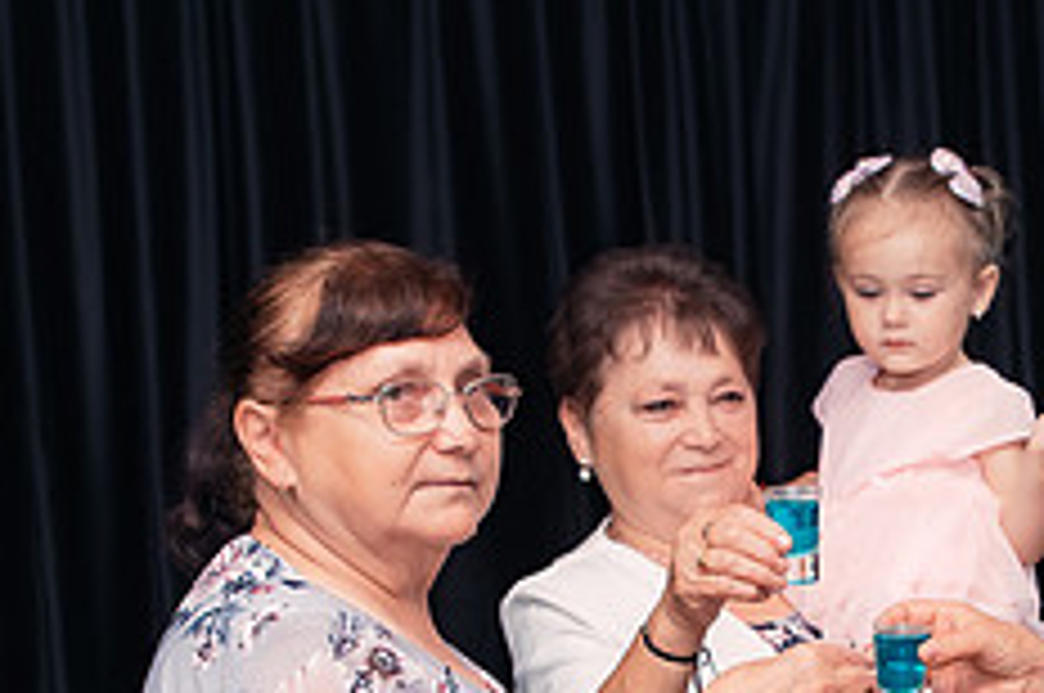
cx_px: 904
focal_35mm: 81
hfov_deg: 24.5
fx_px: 2346
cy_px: 661
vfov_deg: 16.5
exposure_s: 1/250
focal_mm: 24
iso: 2000
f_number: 3.5
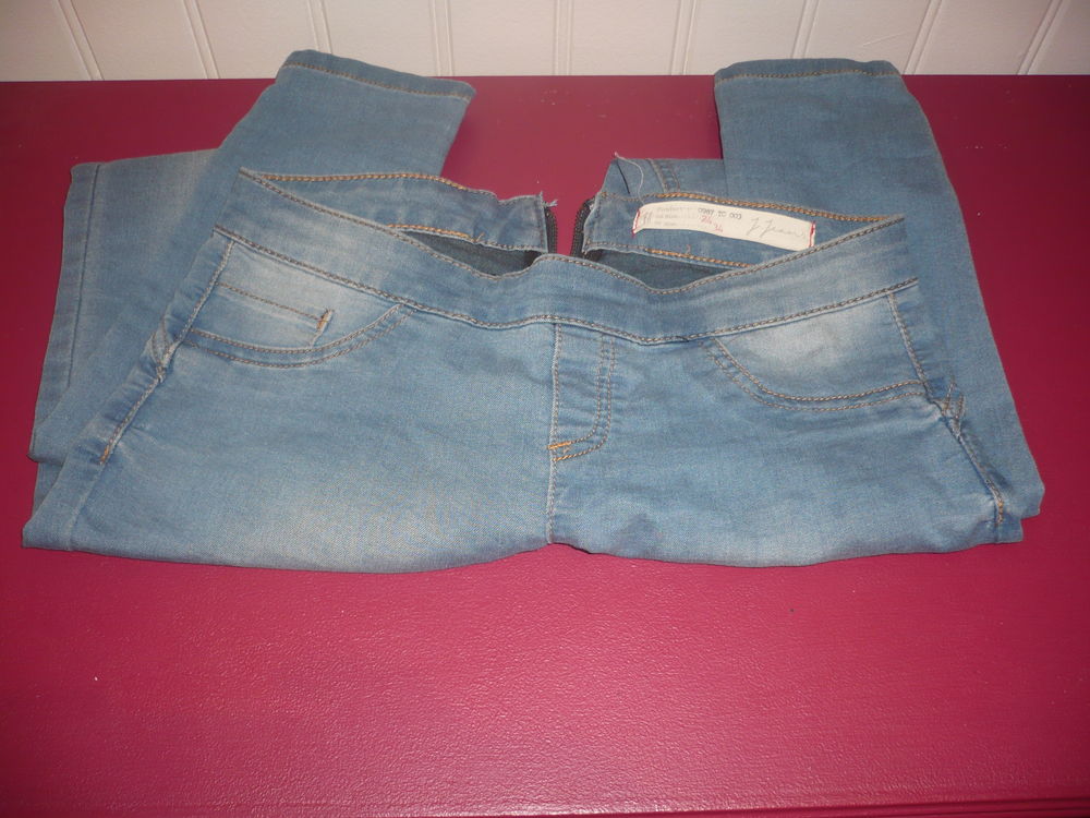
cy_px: 409
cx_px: 545
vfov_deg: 40.7
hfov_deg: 52.6
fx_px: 1102
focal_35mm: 35
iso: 100
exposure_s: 1/30
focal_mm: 5.8
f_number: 2.8
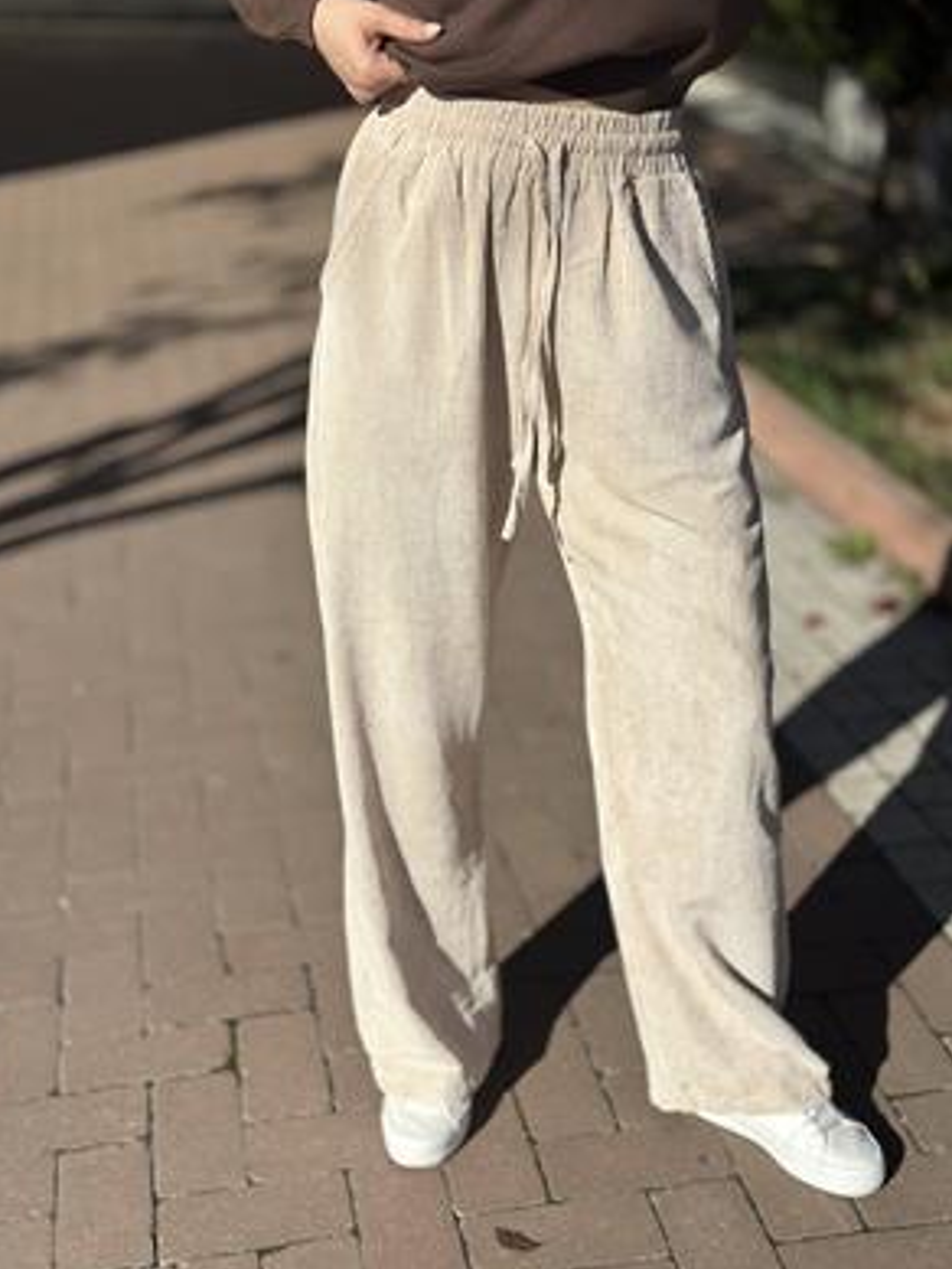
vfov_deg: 37.5
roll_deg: -2.7
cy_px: 644
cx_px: 473
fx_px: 1869
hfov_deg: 28.6
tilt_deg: -23.4
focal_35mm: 51
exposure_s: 1/12048
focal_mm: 6.86
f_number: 1.78
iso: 80
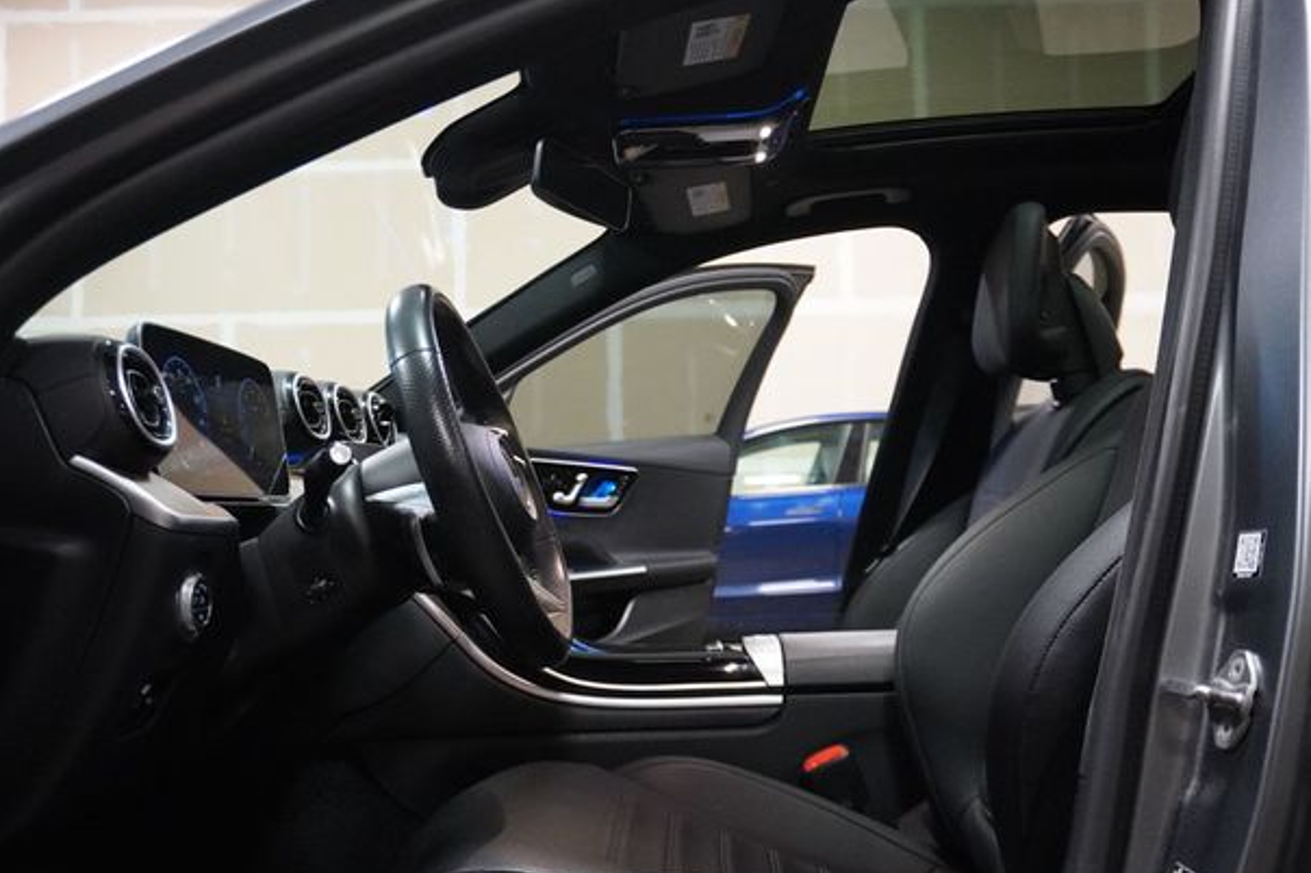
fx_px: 1329
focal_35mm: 37
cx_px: 658
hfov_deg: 52.5
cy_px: 458
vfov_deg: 36.3
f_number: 4
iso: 6400
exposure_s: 1/125
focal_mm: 23
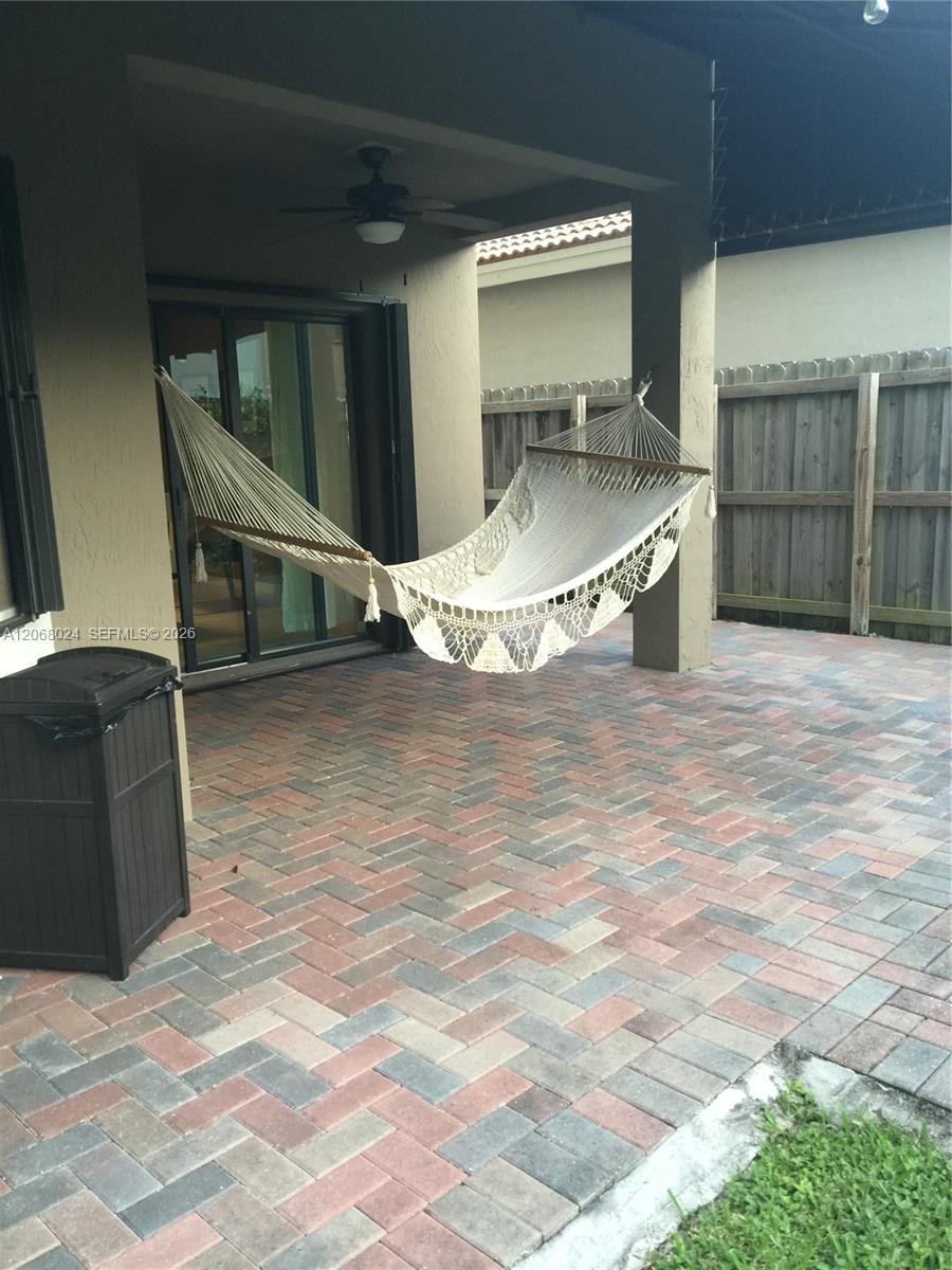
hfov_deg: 48.2
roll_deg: +1.9
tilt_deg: -10.2
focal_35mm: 29
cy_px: 635
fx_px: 1063
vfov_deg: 61.7
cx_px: 476
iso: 50
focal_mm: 4.15
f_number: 2.2
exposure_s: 1/15
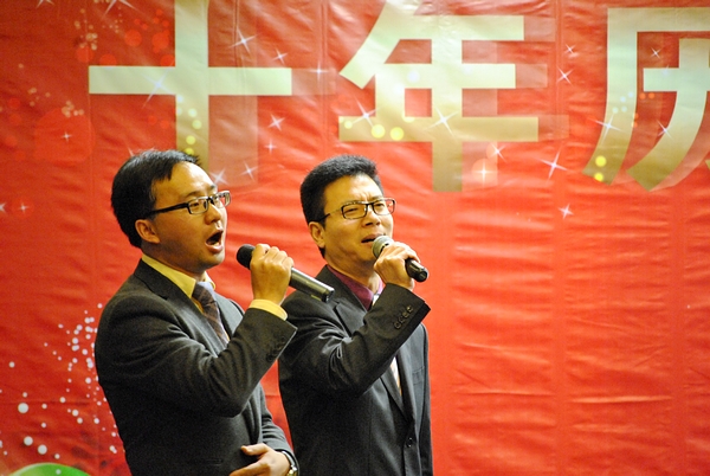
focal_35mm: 270
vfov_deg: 5.1
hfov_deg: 7.6
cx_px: 355
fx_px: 5333
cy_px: 238
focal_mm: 180
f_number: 5.6
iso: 1600
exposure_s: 1/30
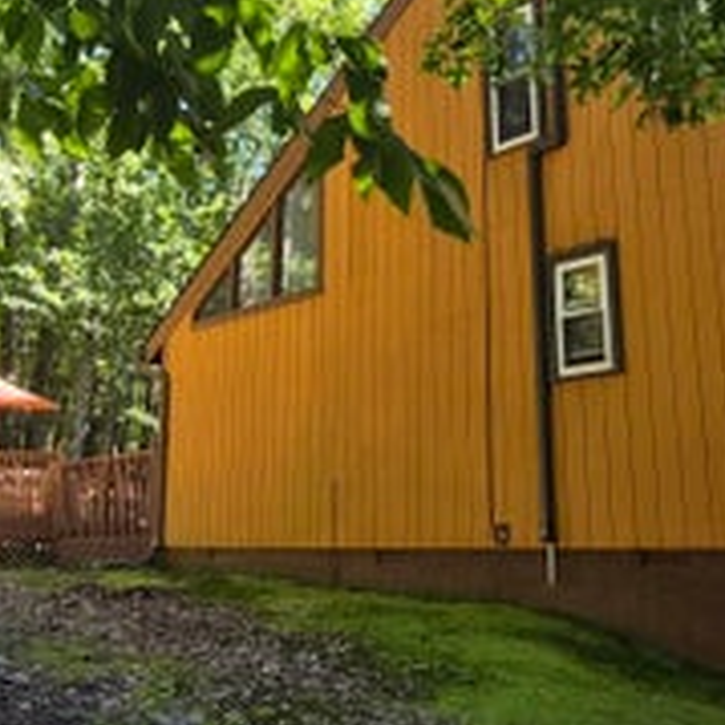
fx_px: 972
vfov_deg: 40.8
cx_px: 279
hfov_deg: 40.7
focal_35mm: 41
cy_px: 308
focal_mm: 1.7
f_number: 2.2
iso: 32
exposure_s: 1/120
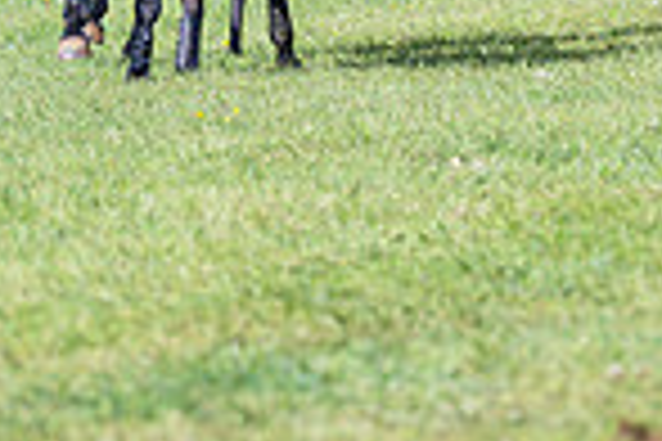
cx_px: 281
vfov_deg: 1.6
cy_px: -90
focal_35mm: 850
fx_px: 15629
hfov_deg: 2.4
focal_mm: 185
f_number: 4
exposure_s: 1/4000
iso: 400
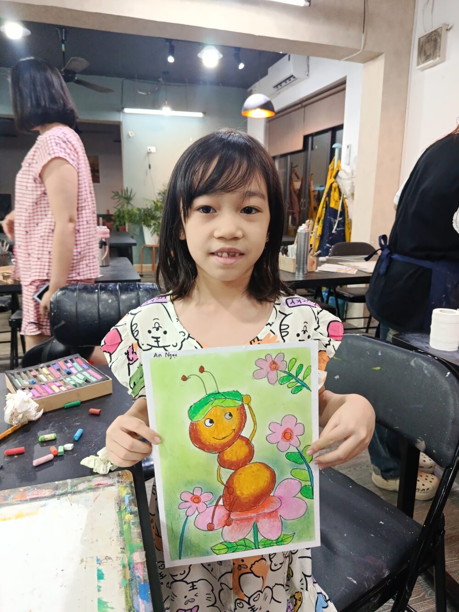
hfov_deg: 56.8
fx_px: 424
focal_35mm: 24
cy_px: 306
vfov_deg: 71.6
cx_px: 230
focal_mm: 5.24
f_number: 1.7
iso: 1065
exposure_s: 1/100
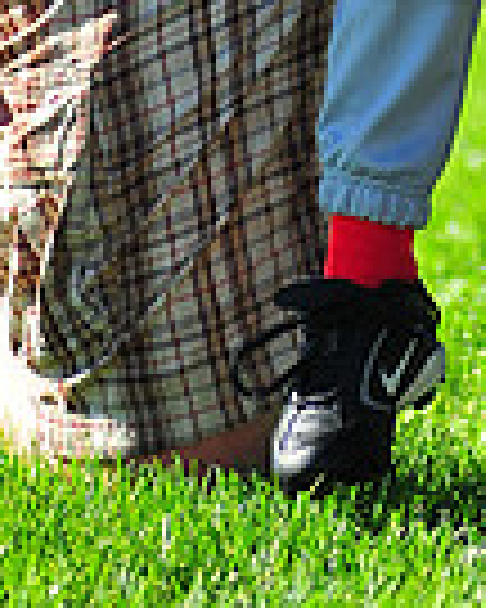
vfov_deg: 2.7
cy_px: -585
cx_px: 405
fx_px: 13053
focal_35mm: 726
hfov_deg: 2.1
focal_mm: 180
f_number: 4
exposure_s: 1/1000
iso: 200
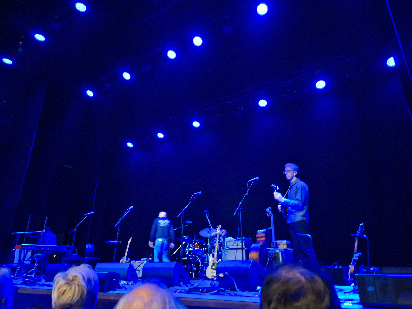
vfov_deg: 58.9
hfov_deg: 73.9
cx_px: 206
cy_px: 154
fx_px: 274
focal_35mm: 23
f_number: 1.8
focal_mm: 5.54
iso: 2500
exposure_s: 1/7
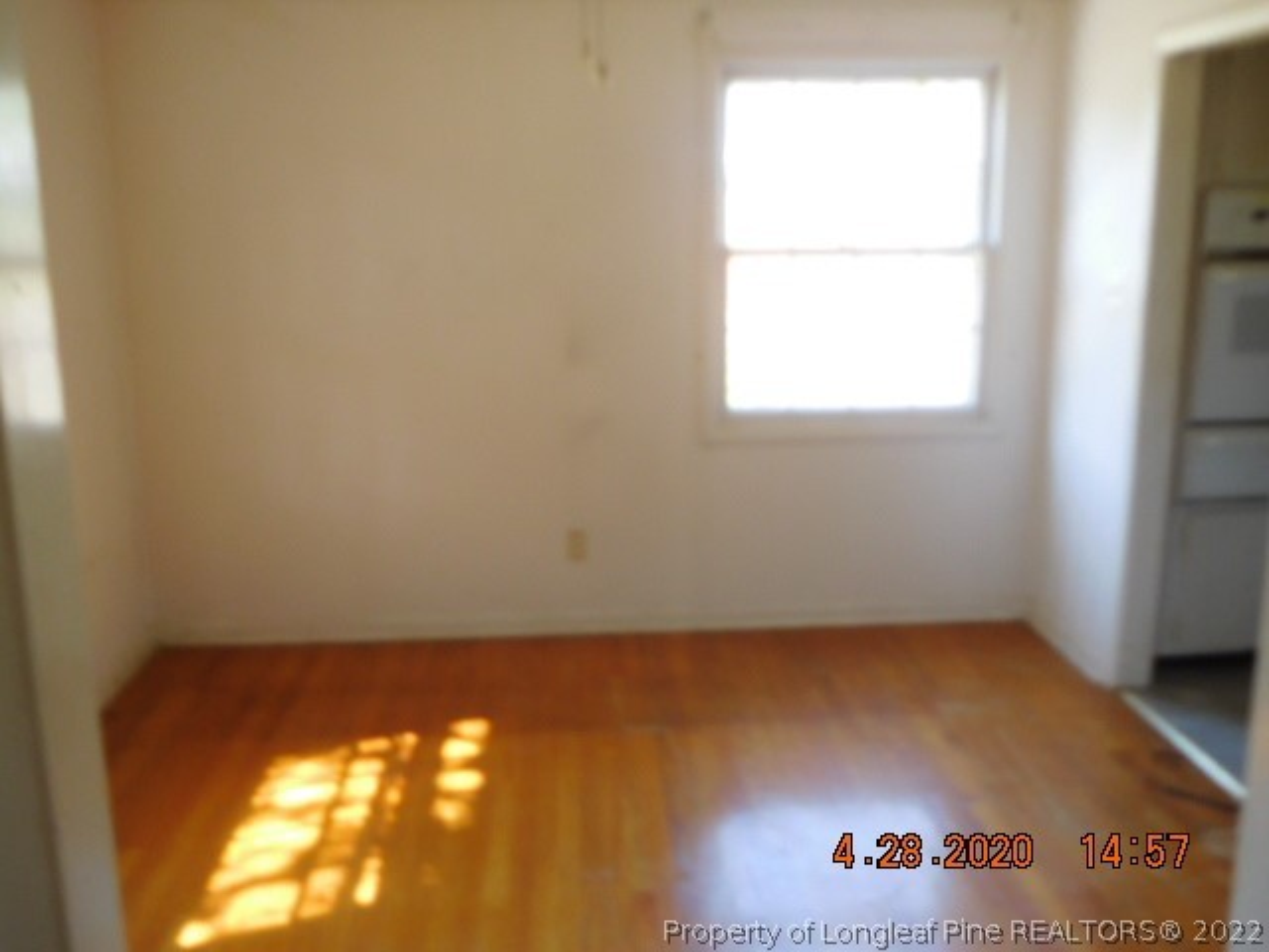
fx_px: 1173
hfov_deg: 56.8
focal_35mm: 32
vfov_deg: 44.2
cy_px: 476
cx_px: 634
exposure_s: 1/30
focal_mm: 5.7
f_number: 3.6
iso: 180
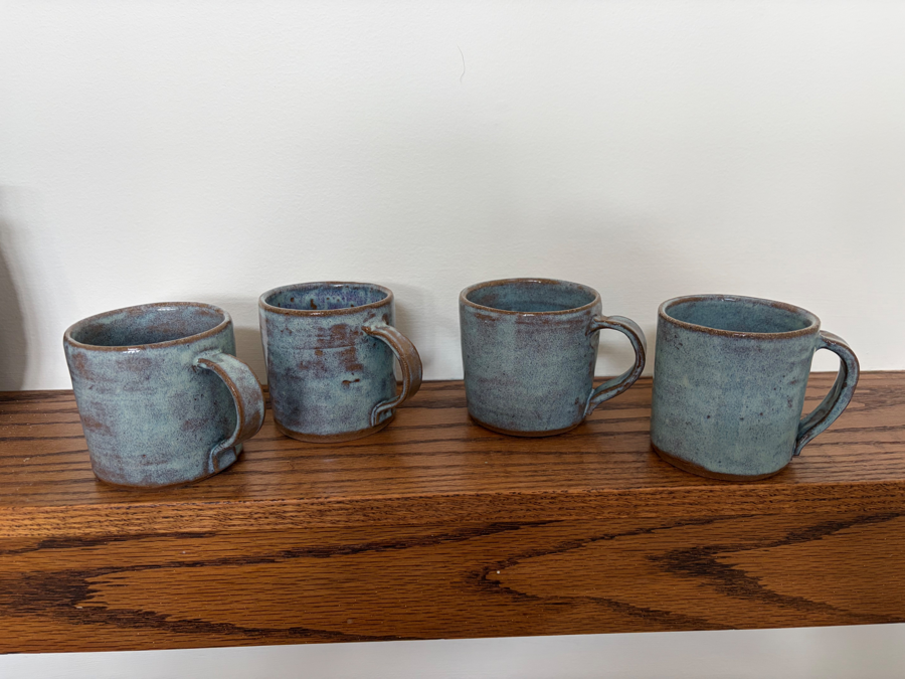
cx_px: 452
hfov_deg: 67.3
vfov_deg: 53.1
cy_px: 340
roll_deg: +1.8
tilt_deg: -18.1
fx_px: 680
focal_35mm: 26
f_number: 1.6
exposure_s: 1/76
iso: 125
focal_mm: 5.96
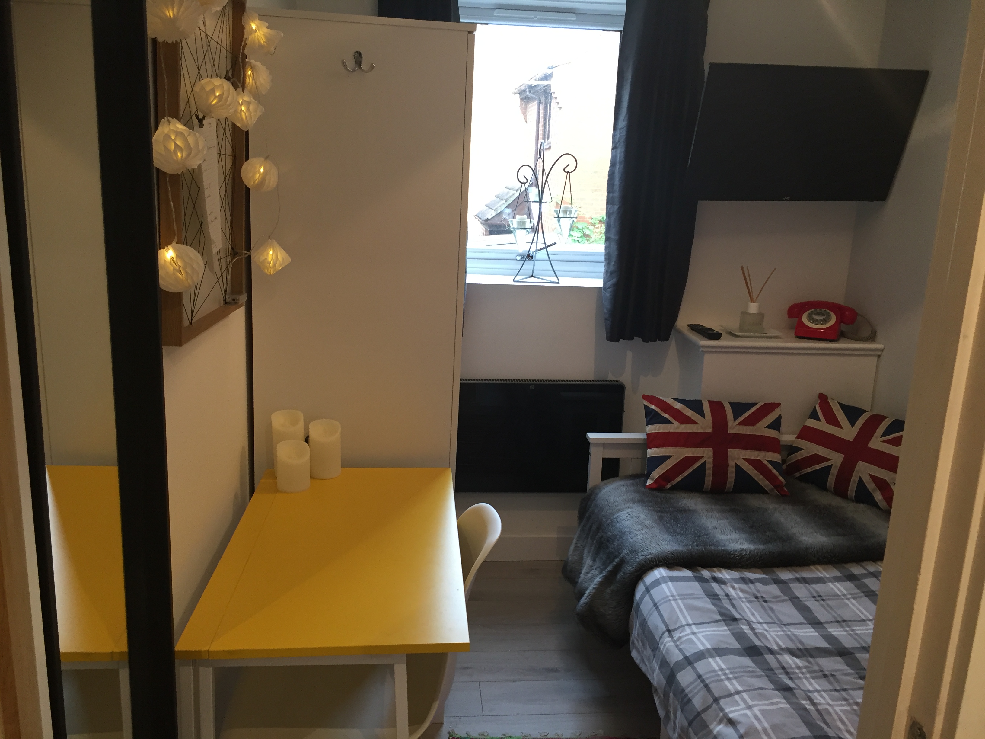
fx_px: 825
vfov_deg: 48.2
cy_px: 370
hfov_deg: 61.7
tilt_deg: -13.5
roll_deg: -3.0
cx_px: 492
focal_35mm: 29
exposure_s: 1/33
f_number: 2.2
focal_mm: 4.15
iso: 125
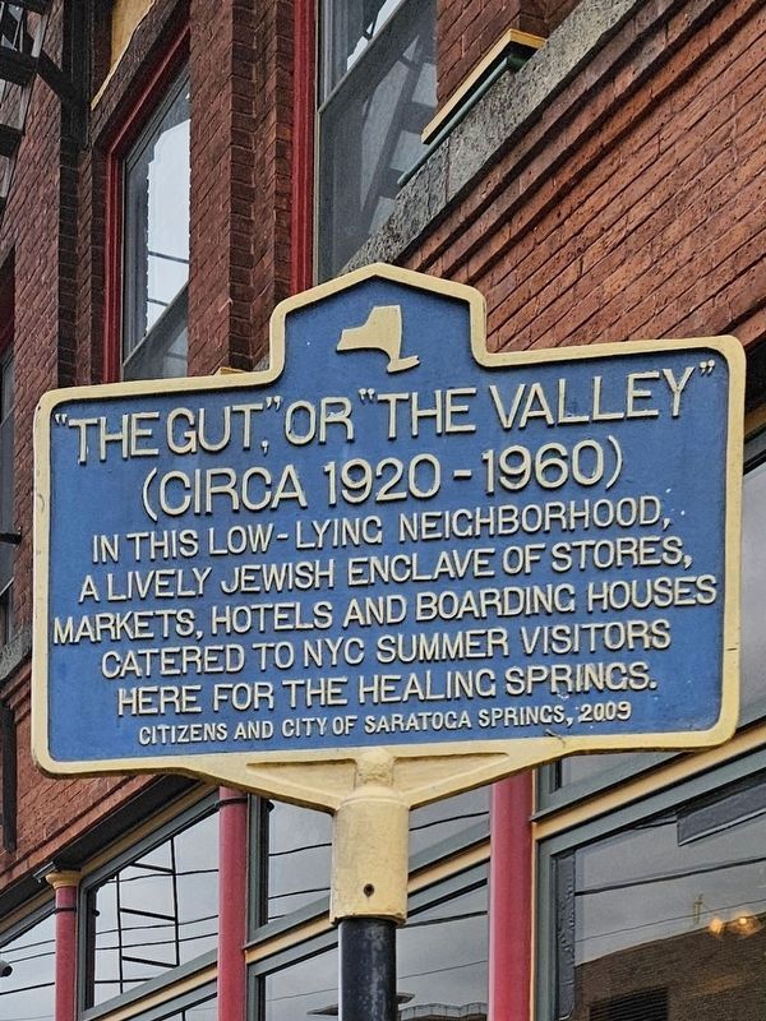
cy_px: 510
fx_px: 679
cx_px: 383
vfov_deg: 73.9
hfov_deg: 58.9
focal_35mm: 23
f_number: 1.8
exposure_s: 1/2000
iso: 100
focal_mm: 5.4
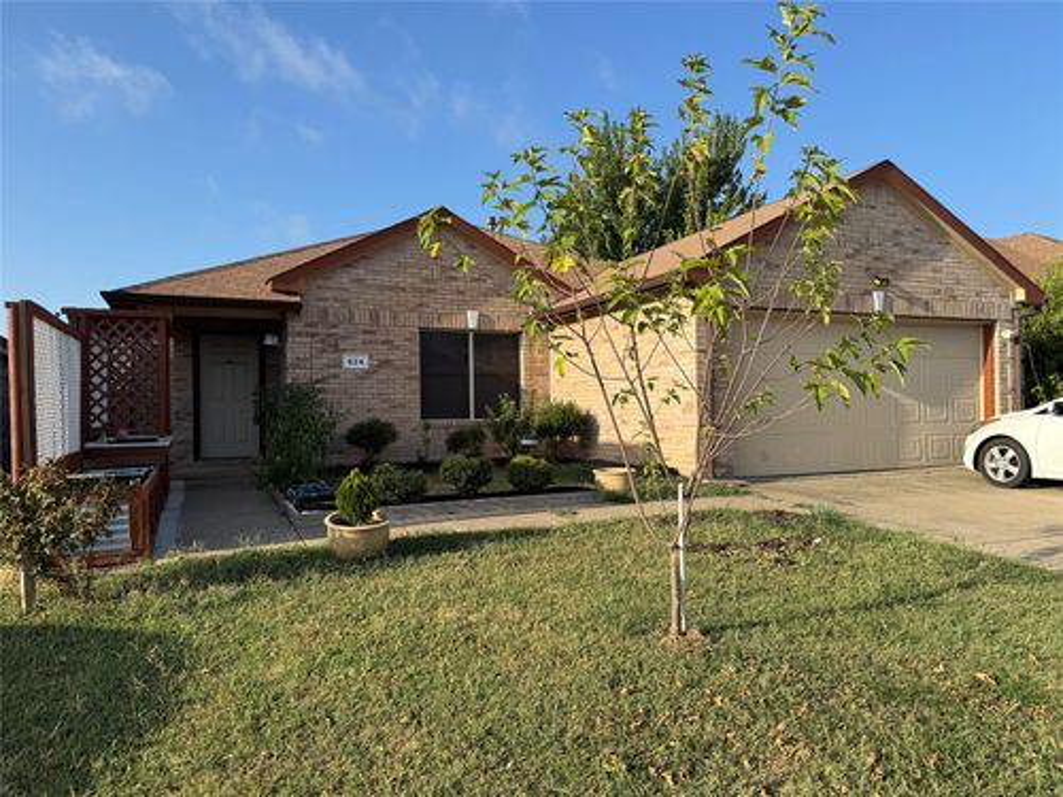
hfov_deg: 71.6
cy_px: 398
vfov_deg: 56.8
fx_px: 737
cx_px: 532
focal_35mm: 24
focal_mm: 6.76
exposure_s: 1/2604
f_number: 1.78
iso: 80
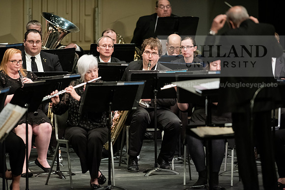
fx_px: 2375
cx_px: 142
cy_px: 95
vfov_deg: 4.6
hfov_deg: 6.9
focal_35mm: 300
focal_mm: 300
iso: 4000
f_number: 3.2
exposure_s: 1/320
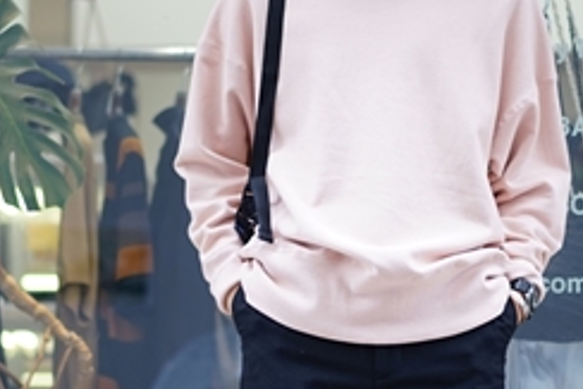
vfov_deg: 7.6
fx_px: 2917
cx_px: 397
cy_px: 283
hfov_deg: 11.4
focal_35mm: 180
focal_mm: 55
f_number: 1.8
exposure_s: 1/80
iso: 100
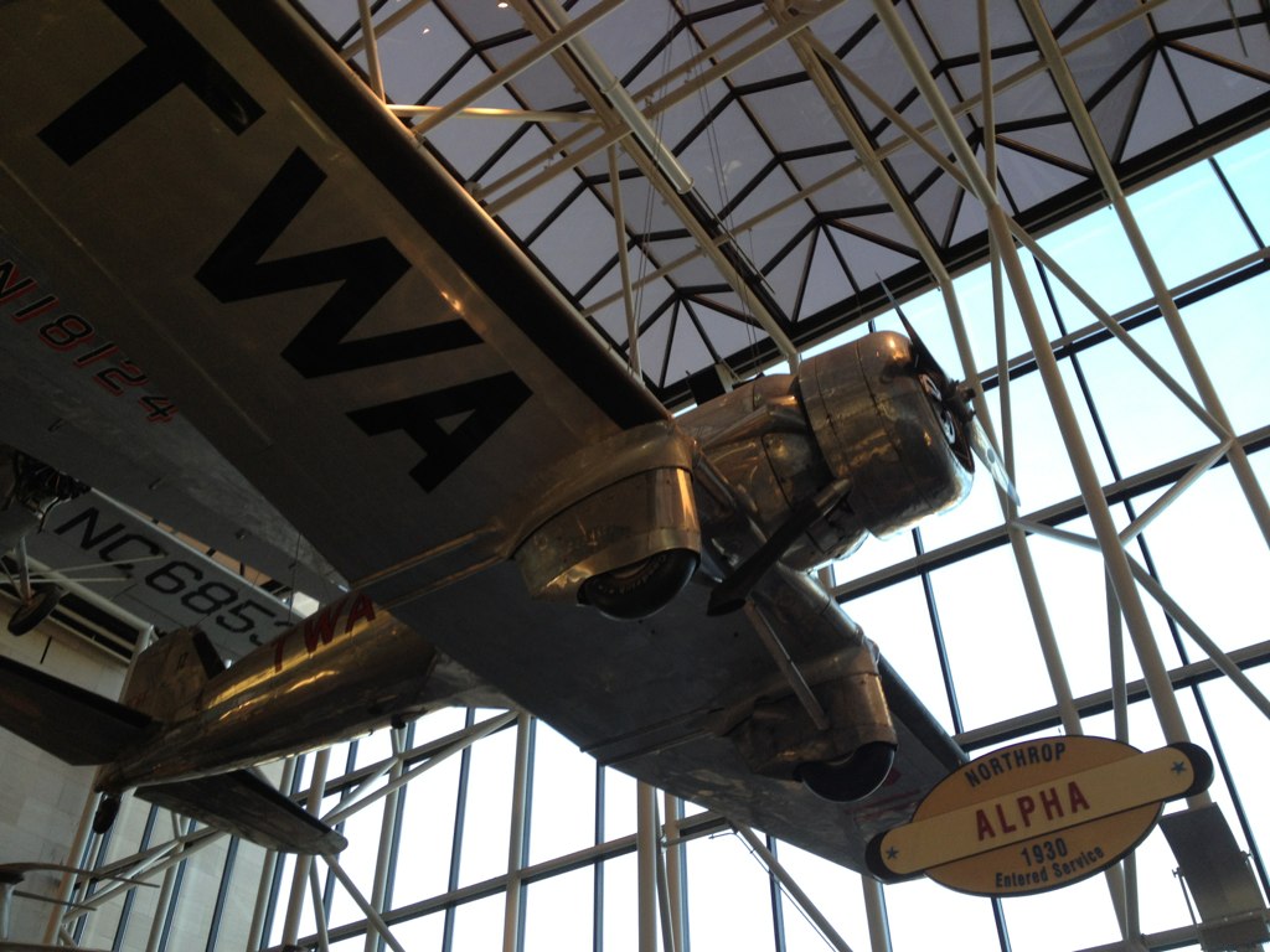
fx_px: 1284
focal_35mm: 35
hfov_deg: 52.6
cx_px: 635
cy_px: 476
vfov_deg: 40.7
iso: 50
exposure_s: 1/24
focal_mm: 4.28
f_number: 2.4
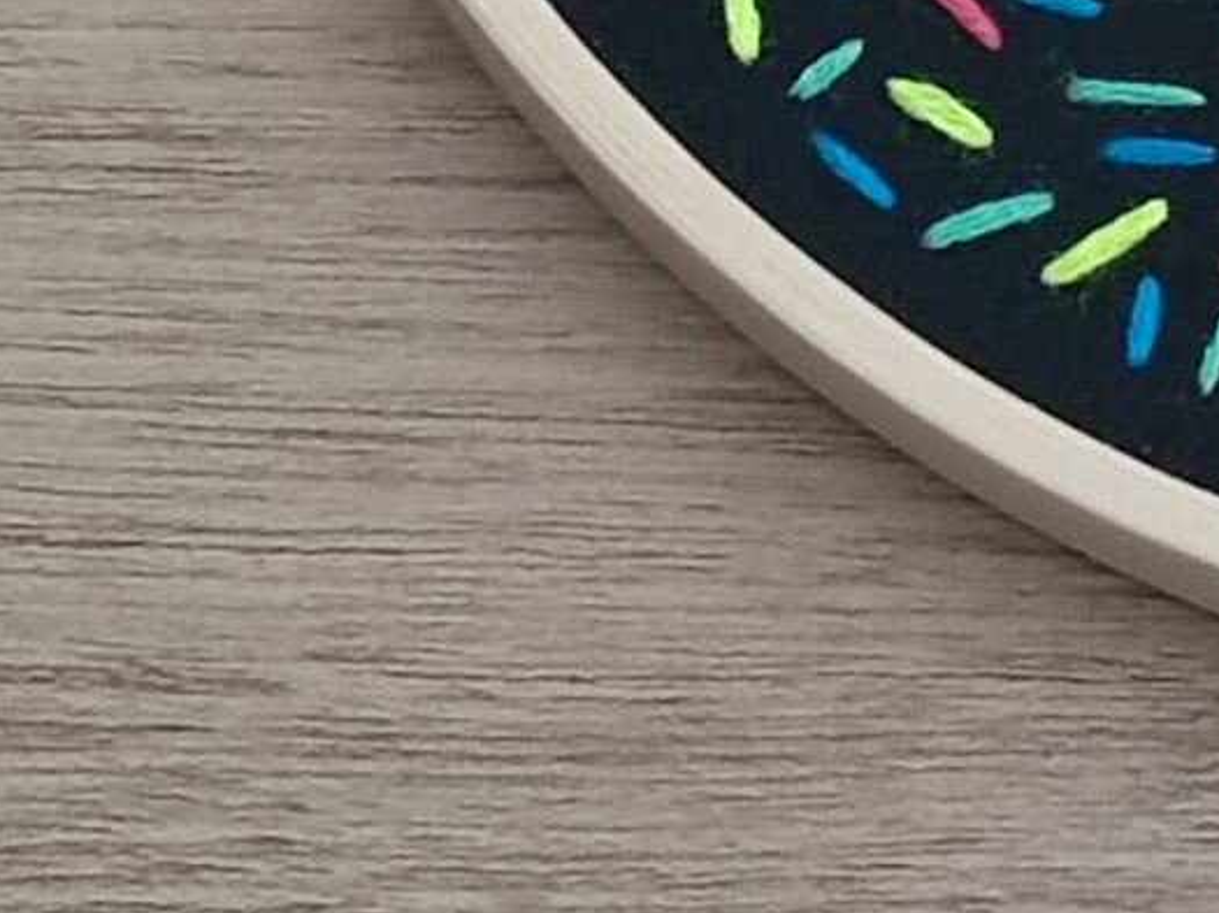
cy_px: -1124
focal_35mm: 122
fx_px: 4293
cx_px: 1913
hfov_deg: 14.8
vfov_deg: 10.7
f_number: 1.75
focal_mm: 5.96
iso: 1263
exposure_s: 1/50
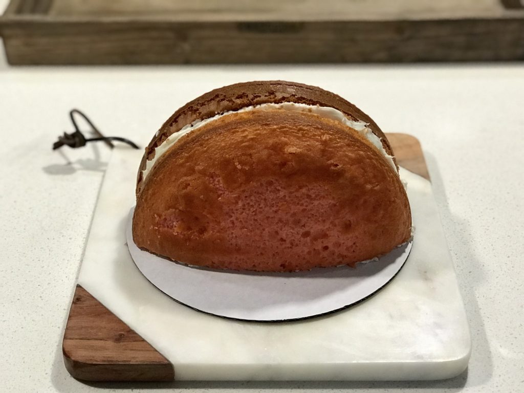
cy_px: 196
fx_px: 863
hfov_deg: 33.8
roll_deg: +0.0
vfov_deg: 25.7
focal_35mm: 57
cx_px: 262
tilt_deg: -38.0
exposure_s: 1/60
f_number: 2.8
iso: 200
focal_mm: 6.6
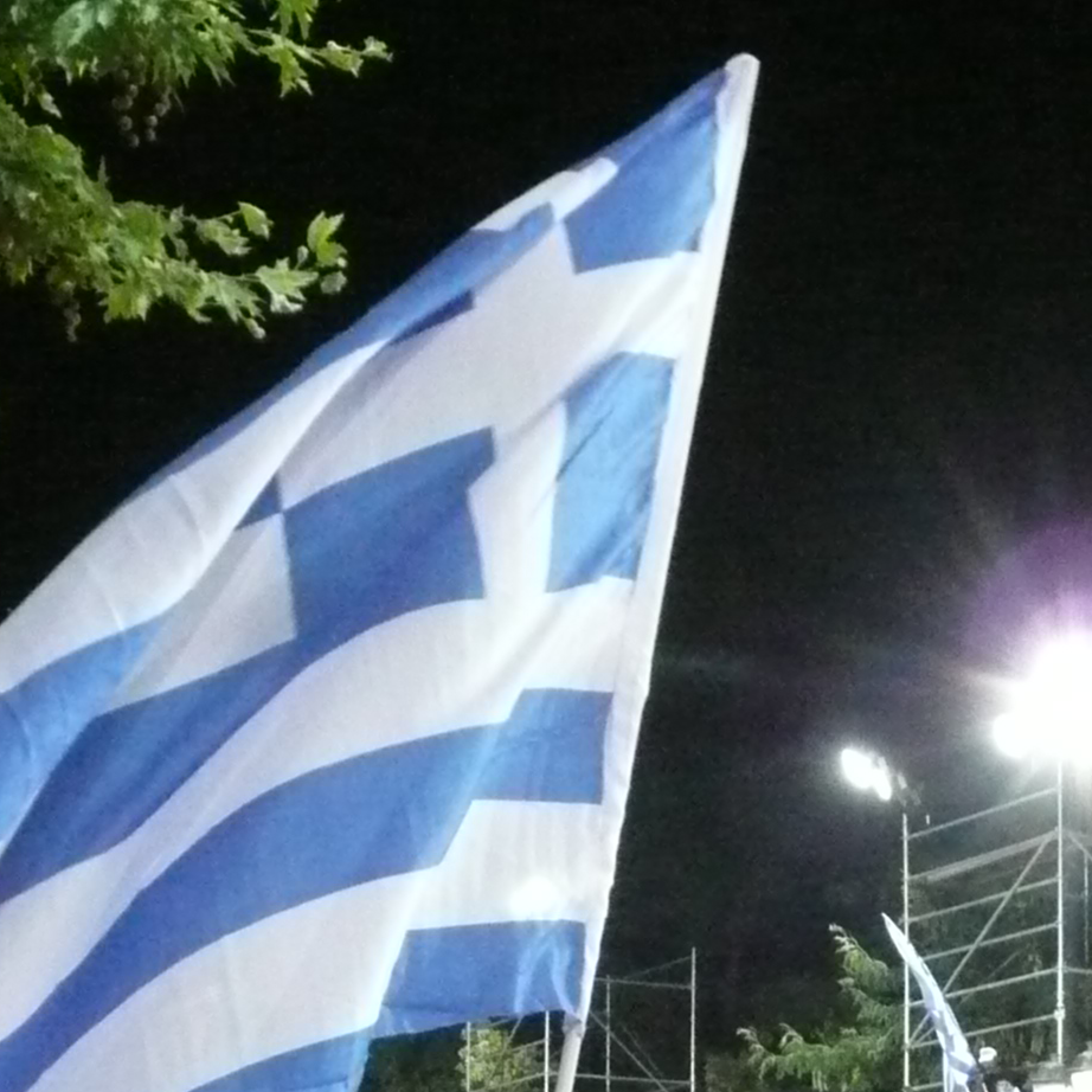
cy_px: 1232
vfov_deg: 20.3
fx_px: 2891
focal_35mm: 81
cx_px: 807
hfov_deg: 21.2
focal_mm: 4.9
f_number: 3.4
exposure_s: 1/160
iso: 800
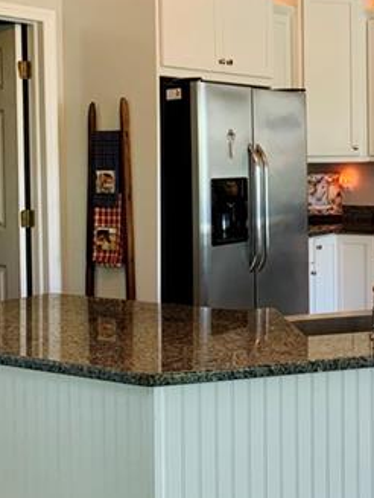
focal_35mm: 61
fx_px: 877
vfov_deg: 31.5
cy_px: 177
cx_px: 383
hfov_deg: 23.0
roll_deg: +0.1
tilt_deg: -1.3
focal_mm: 4.25
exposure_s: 1/60
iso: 320
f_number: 1.8
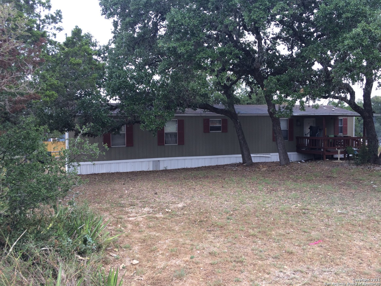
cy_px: 143
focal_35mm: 29
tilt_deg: -2.0
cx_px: 190
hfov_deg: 61.7
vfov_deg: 48.2
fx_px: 319
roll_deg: -0.9
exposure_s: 1/152
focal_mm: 4.15
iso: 32
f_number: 2.2
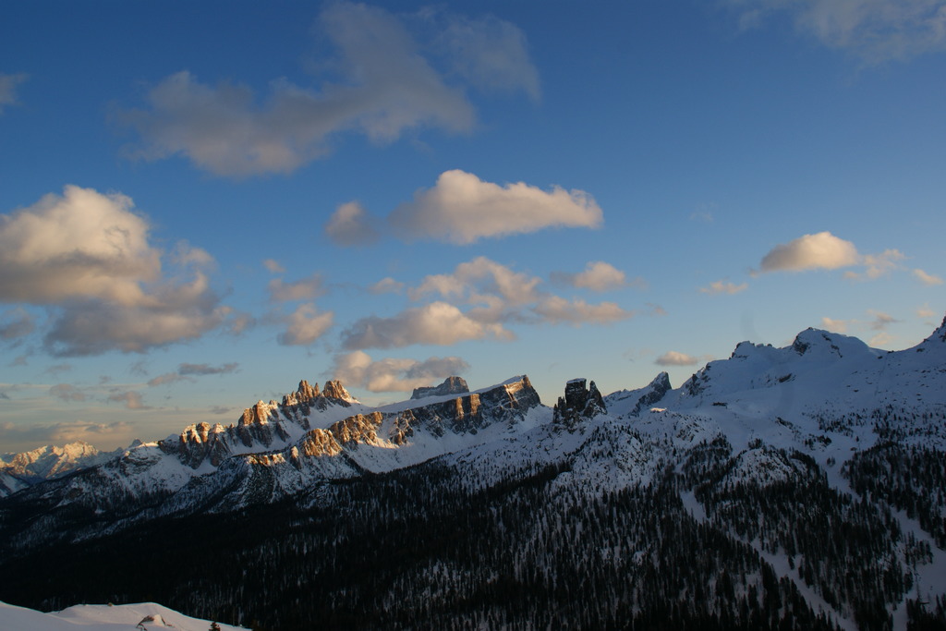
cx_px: 473
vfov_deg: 40.0
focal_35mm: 33
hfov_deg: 57.2
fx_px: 867
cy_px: 316
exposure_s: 1/80
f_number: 9
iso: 100
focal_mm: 22
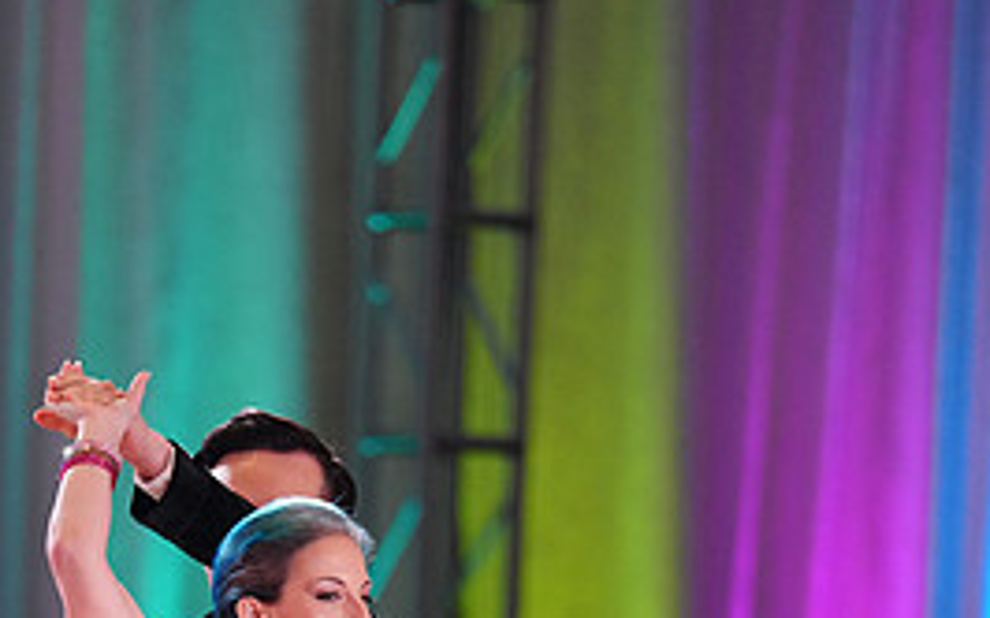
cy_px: 1001
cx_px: 292
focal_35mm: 400
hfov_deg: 5.3
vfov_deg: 3.3
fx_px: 10788
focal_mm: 180
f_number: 2.8
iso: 2500
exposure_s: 1/640
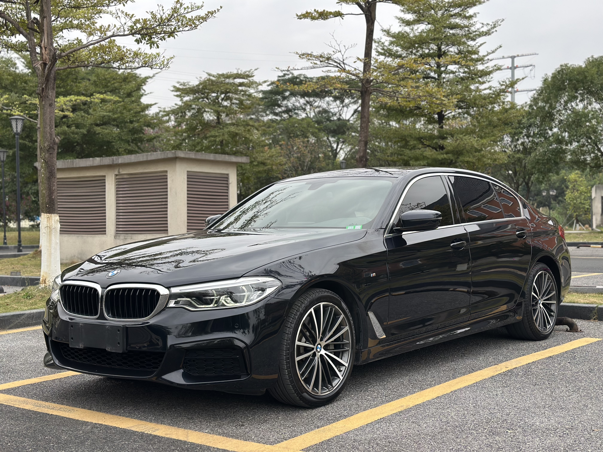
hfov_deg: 39.7
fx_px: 836
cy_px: 226
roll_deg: +0.6
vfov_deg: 30.3
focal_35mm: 48
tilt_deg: -0.7
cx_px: 302
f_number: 1.78
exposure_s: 1/1120
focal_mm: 6.86
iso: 80
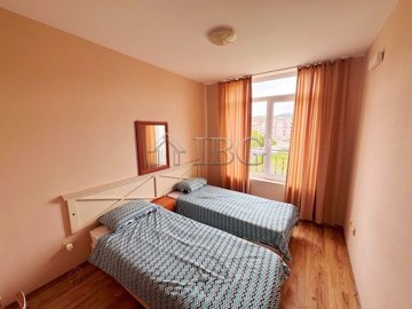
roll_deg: +0.5
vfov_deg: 85.7
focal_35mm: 14
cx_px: 206
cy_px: 154
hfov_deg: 102.1
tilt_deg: -8.3
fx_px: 167
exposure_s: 1/110
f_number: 2.2
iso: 40
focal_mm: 2.22
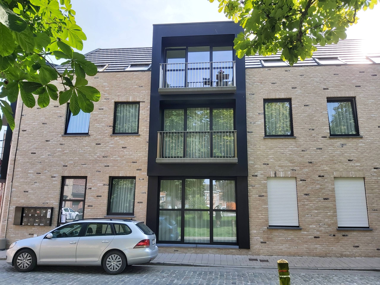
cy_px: 142
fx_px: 285
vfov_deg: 53.1
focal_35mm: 26
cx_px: 190
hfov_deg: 67.3
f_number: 1.7
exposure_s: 1/510
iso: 64
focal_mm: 3.92
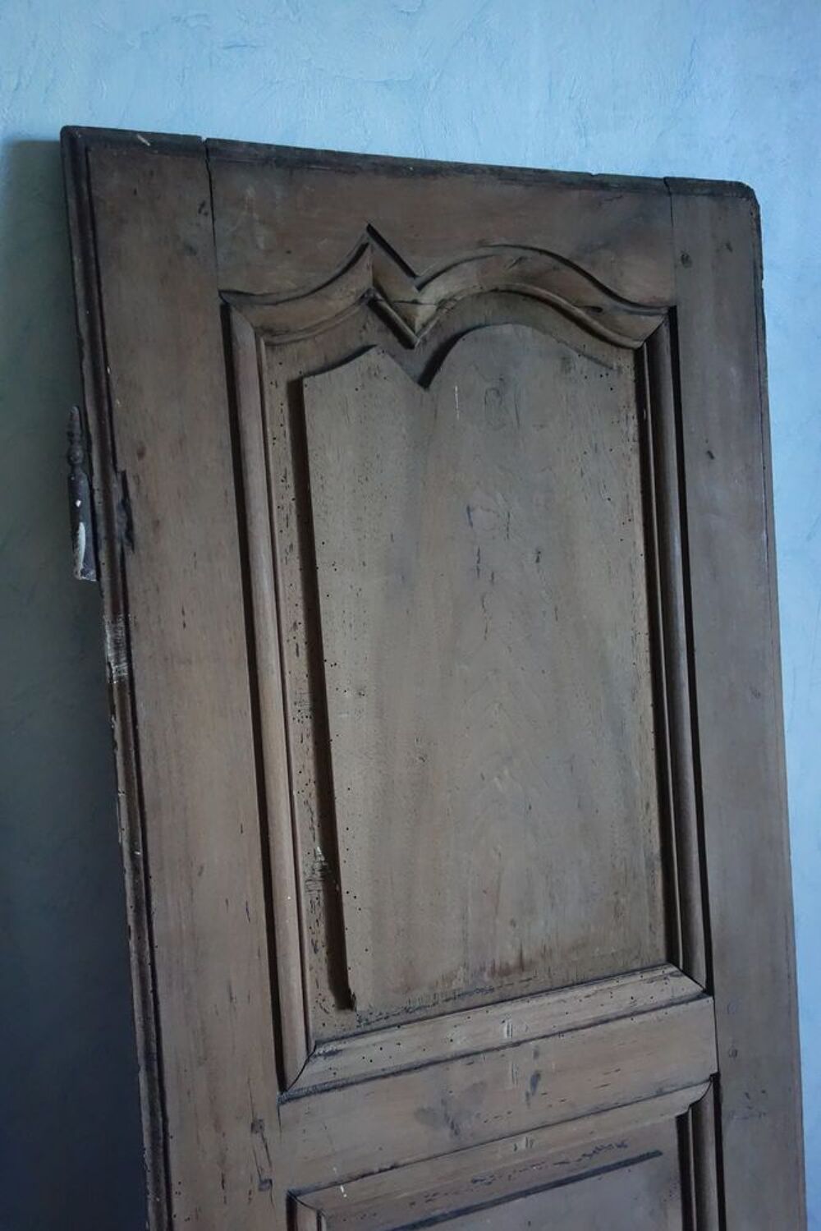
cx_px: 410
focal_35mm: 30
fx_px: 1026
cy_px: 616
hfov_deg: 43.6
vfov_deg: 61.9
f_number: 2.2
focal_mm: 11.32
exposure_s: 1/125
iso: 3200
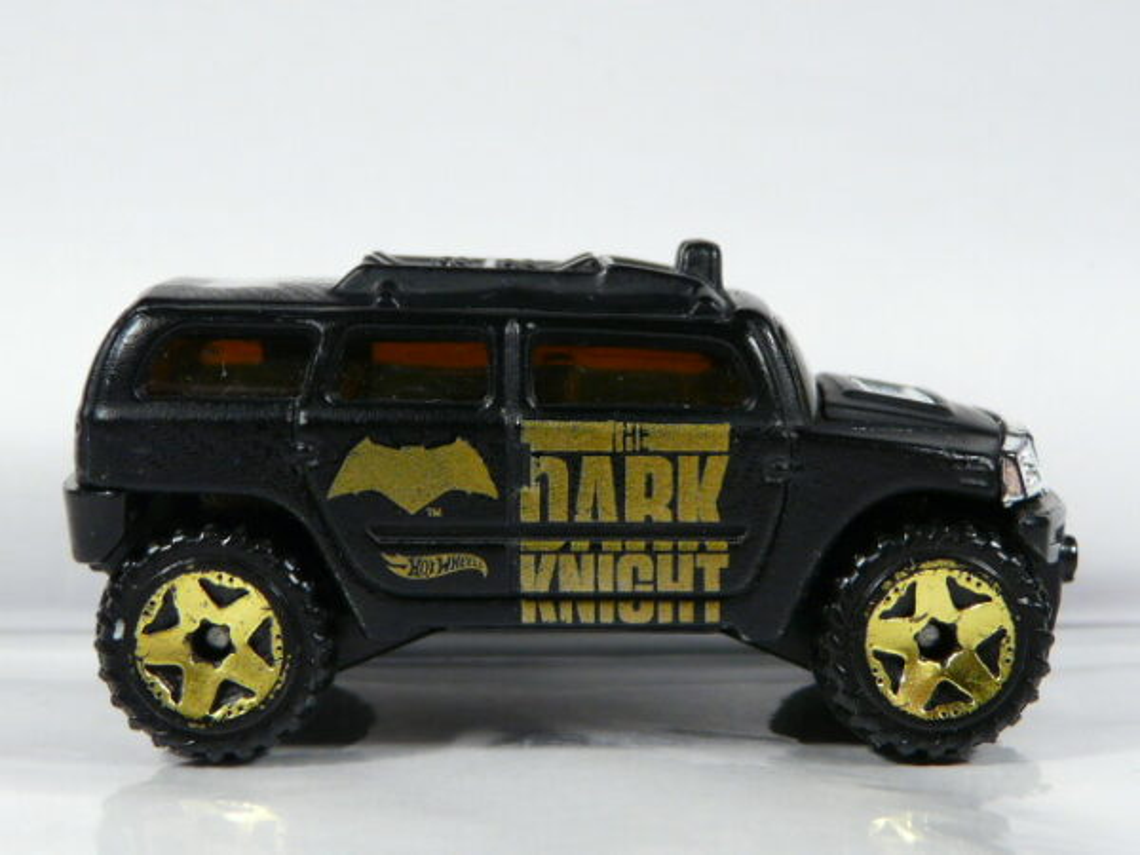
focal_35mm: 77
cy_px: 428
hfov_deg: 25.3
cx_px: 570
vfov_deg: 19.1
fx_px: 2536
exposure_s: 1/40
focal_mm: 7.9
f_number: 3.2
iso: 125
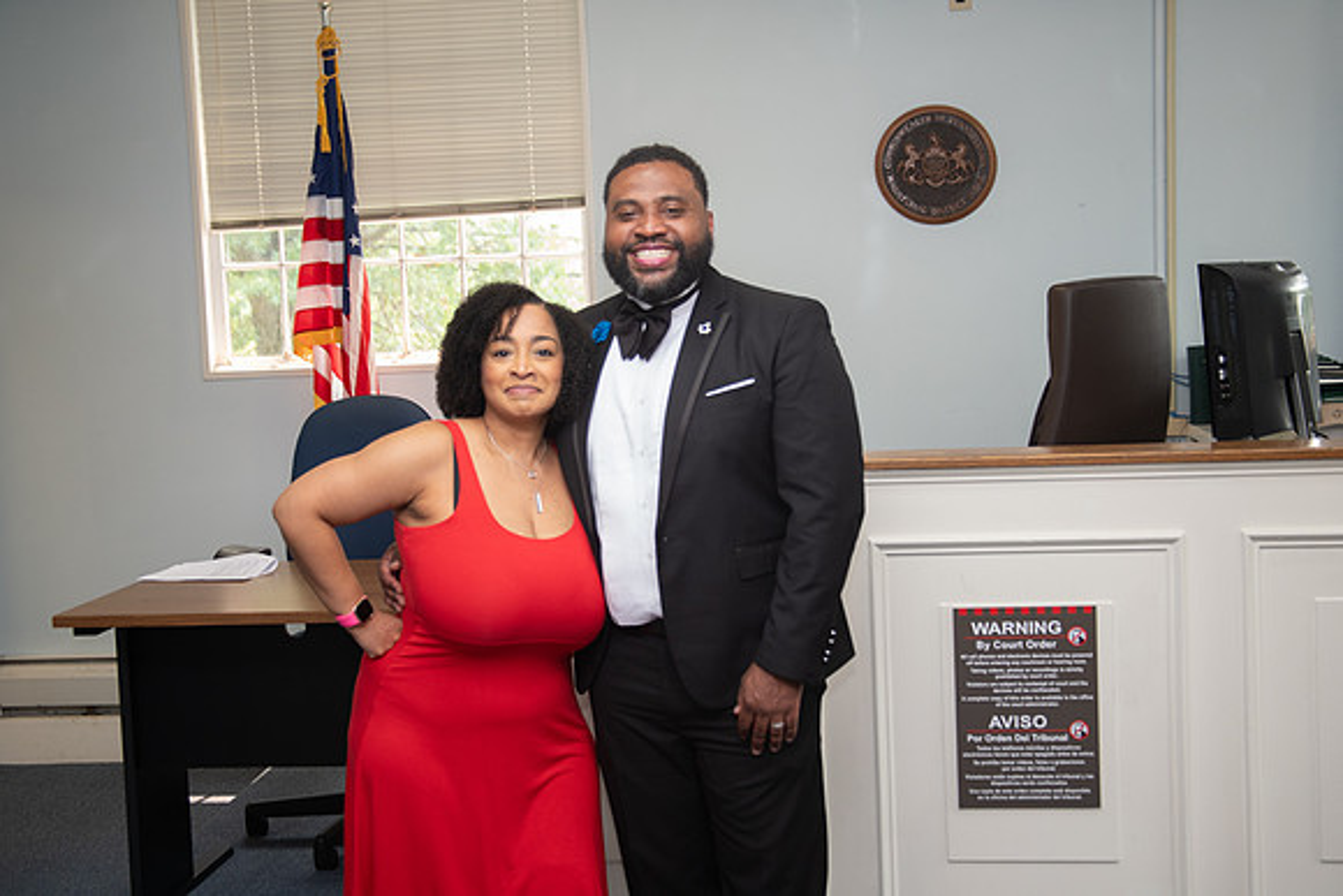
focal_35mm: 52
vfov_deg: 26.0
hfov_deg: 38.2
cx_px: 672
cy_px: 448
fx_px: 1940
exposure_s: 1/160
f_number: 4.6
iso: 1250
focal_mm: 50
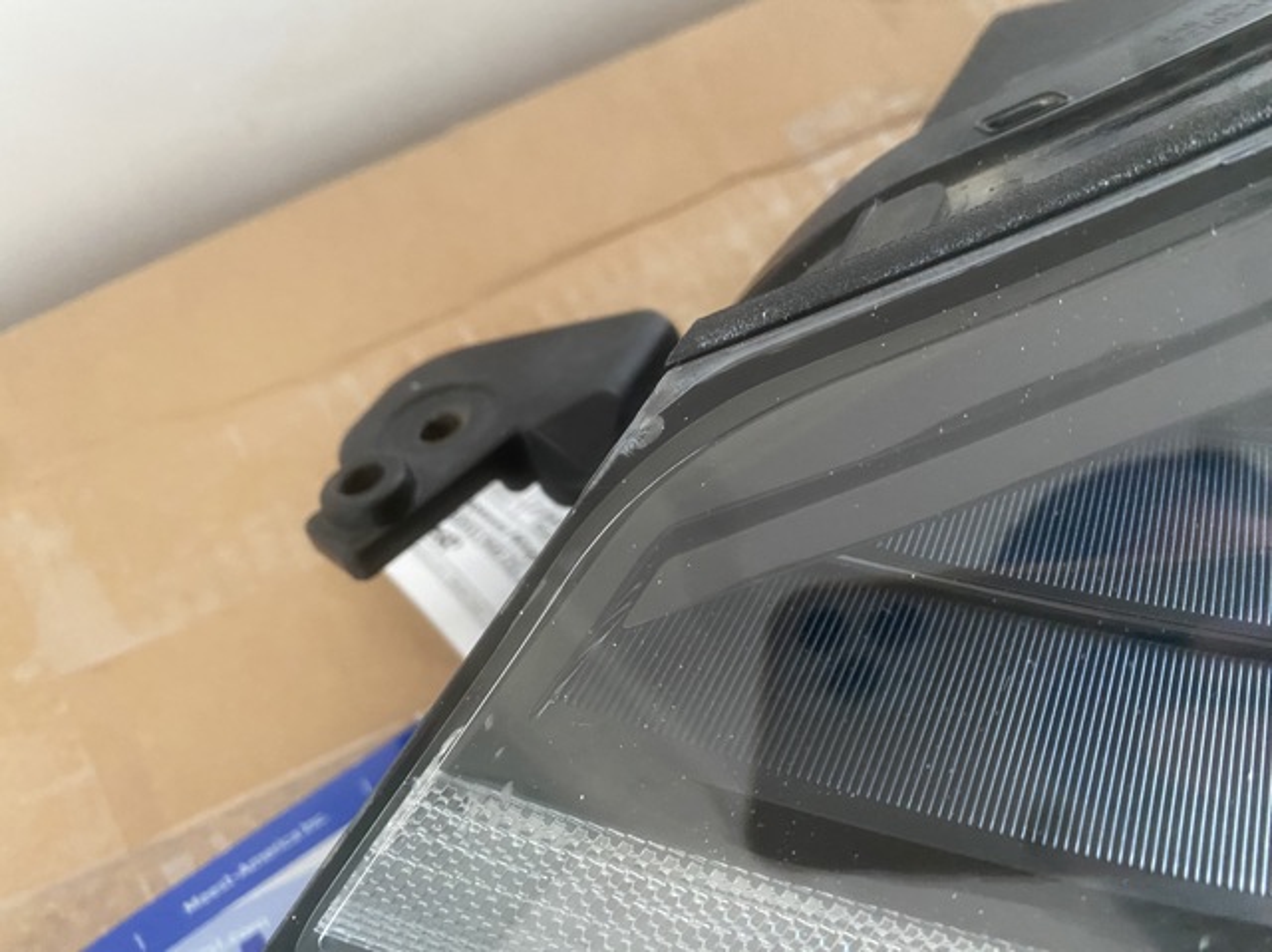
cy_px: 476
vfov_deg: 54.8
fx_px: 918
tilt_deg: -63.5
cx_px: 636
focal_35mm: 25
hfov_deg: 69.4
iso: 500
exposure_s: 1/57
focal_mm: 4.25
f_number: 1.8
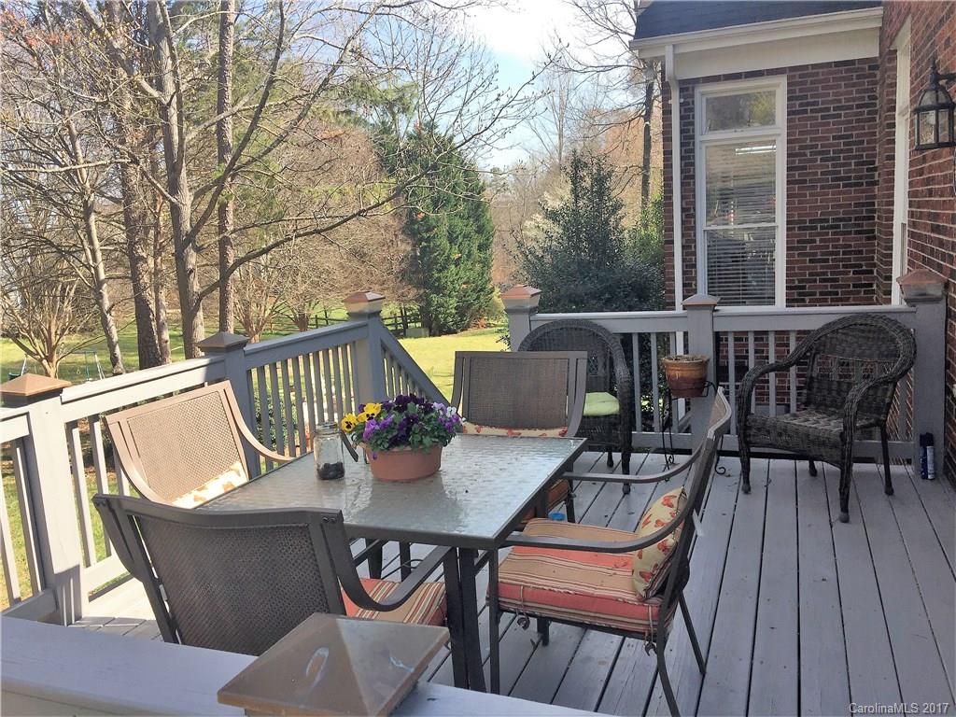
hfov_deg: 61.7
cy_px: 358
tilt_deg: -9.3
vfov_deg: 48.2
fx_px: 801
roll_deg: +3.4
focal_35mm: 29
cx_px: 478
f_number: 2.2
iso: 32
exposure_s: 1/706
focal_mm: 4.15
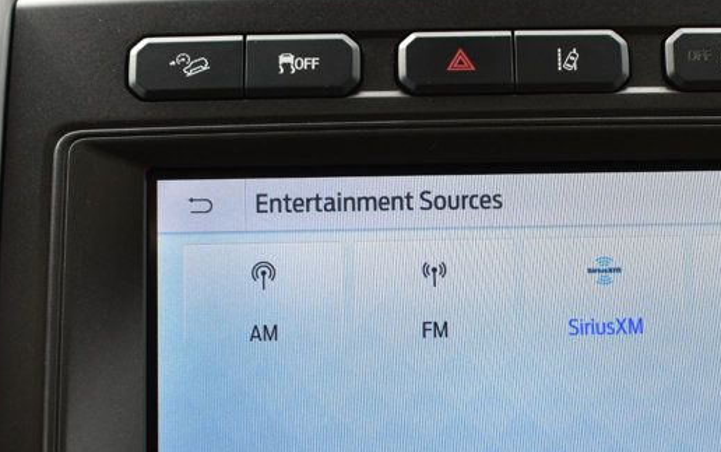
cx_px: 479
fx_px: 1907
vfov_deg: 13.4
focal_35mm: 97
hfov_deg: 21.3
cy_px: 395
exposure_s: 1/100
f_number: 9
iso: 400
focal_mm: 32
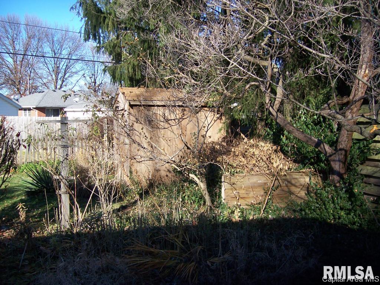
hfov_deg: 51.4
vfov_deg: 39.7
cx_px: 190
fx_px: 395
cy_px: 142
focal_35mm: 36
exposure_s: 1/500
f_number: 3
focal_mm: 6
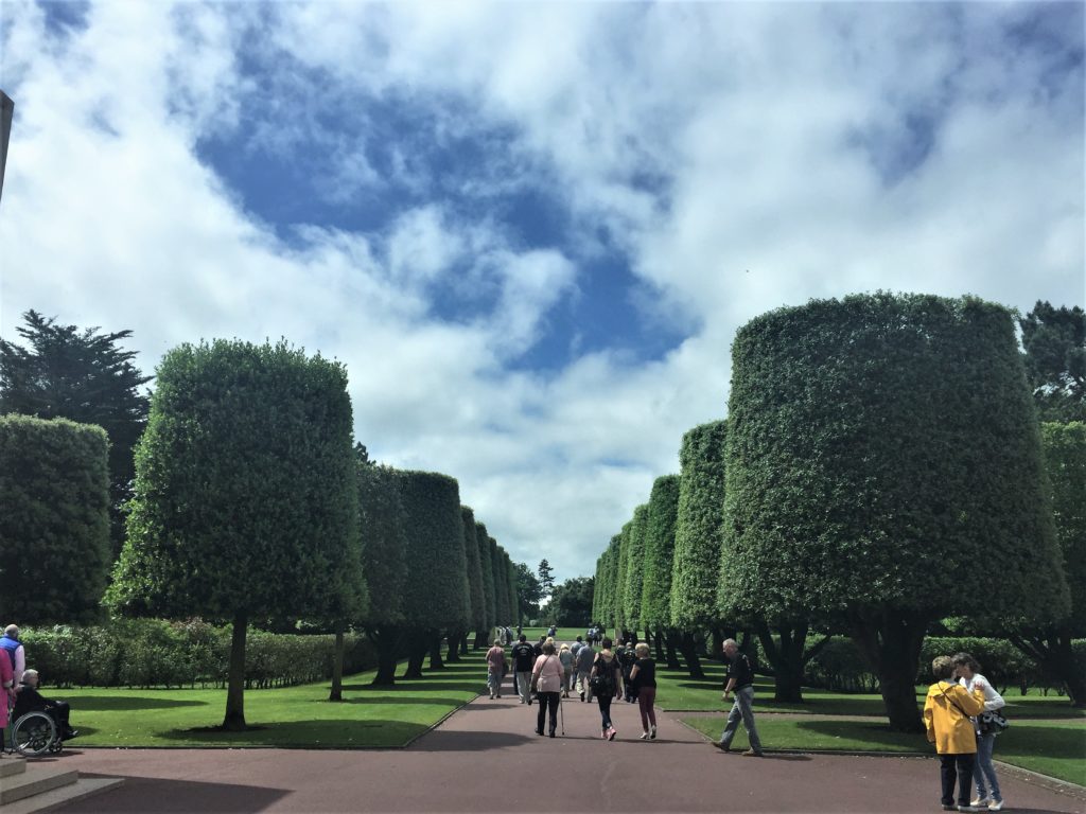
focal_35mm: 29
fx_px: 910
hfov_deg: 61.7
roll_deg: -2.4
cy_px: 407
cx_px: 543
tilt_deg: +11.3
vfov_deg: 48.2
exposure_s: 1/4405
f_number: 2.2
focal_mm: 4.15
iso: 32
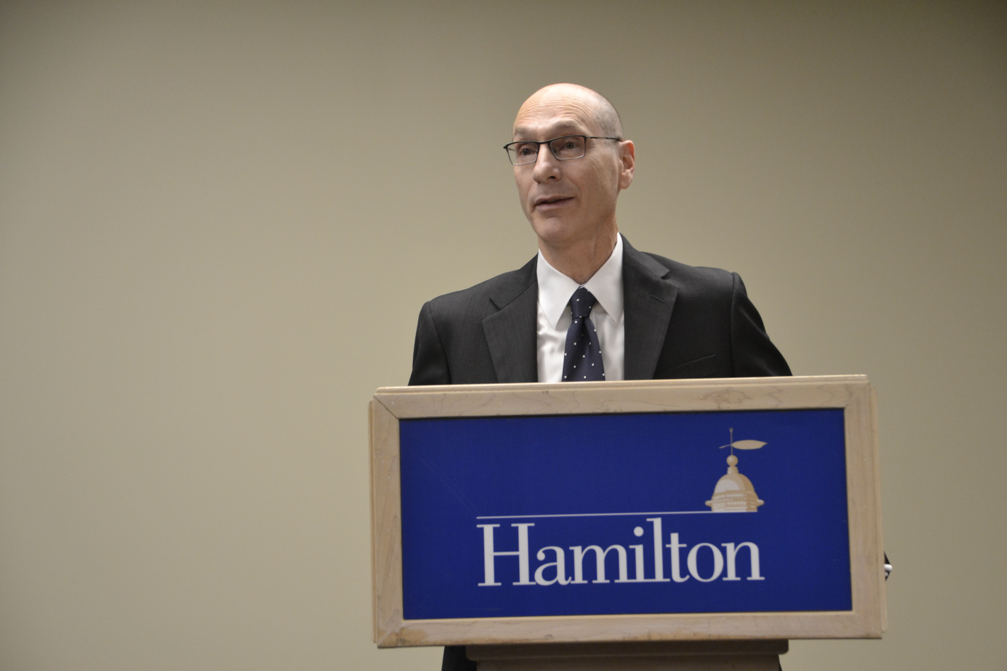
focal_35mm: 117
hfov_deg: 17.5
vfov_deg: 11.7
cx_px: 504
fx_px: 3272
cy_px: 336
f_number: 5.6
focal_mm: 78
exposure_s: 1/60
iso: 1250
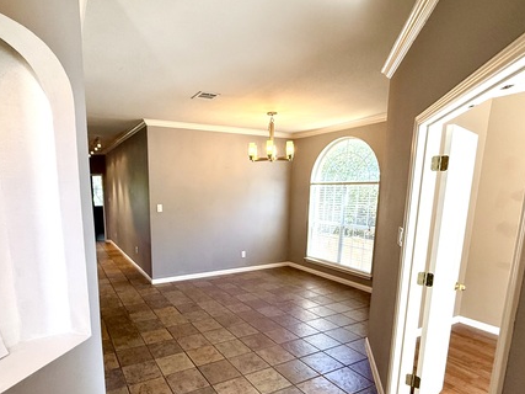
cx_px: 223
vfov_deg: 62.5
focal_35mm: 21
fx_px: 318
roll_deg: -0.3
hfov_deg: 78.5
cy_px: 249
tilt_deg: -9.9
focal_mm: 2.22
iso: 250
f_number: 2.2
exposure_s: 1/120
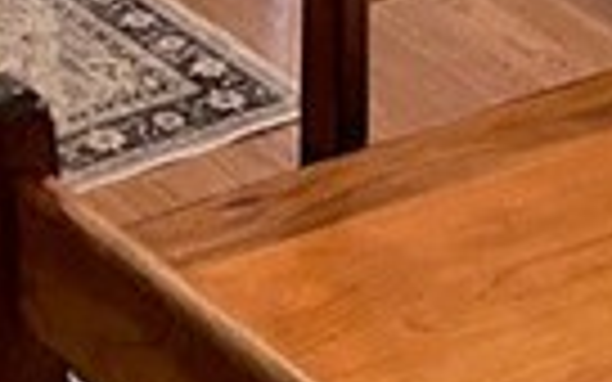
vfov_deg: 5.7
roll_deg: -1.5
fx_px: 3453
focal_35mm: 207
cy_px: -953
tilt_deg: -10.8
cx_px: 63
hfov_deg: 10.1
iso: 320
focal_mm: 4.25
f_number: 1.8
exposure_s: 1/40
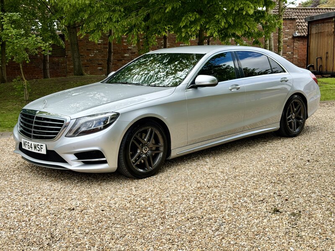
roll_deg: +0.8
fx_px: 465
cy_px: 126
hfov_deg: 39.7
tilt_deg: -8.7
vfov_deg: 30.3
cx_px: 168
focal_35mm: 48
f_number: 1.78
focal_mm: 6.76
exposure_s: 1/1575
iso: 64
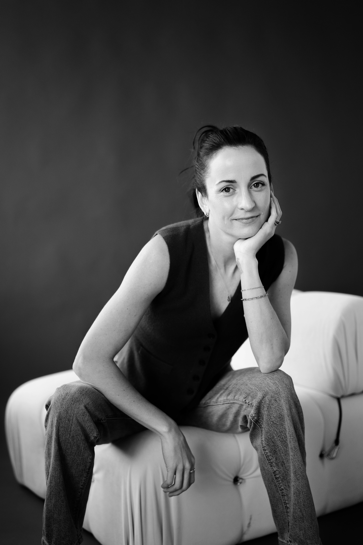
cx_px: 182
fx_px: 756
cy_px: 272
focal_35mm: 50
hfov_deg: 27.0
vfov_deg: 39.6
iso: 640
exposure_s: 1/400
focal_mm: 50
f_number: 1.6
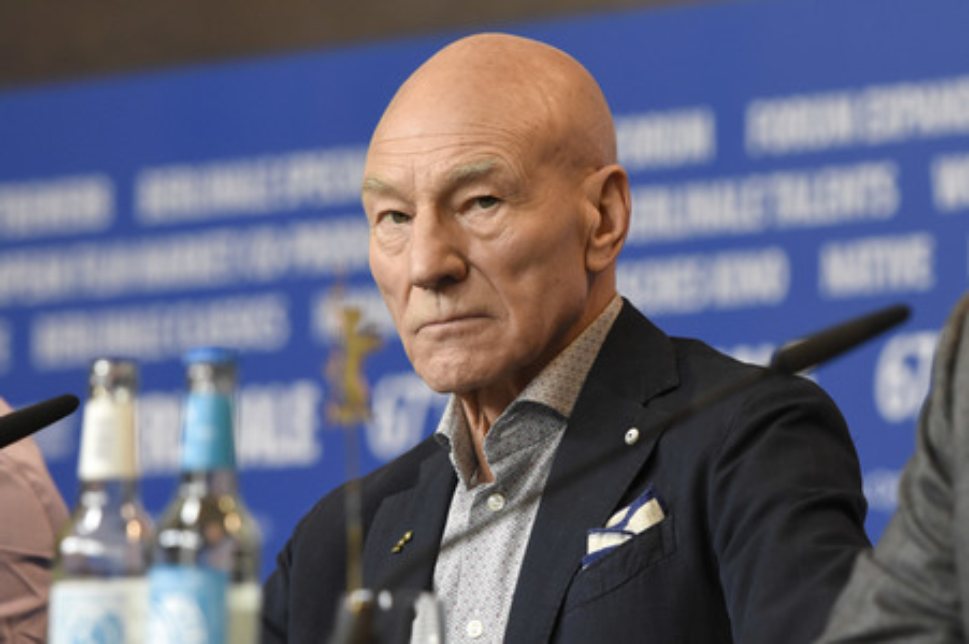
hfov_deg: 8.1
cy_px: 322
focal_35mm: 255
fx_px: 6859
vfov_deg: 5.4
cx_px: 484
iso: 1250
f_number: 3.5
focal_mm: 170
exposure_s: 1/400
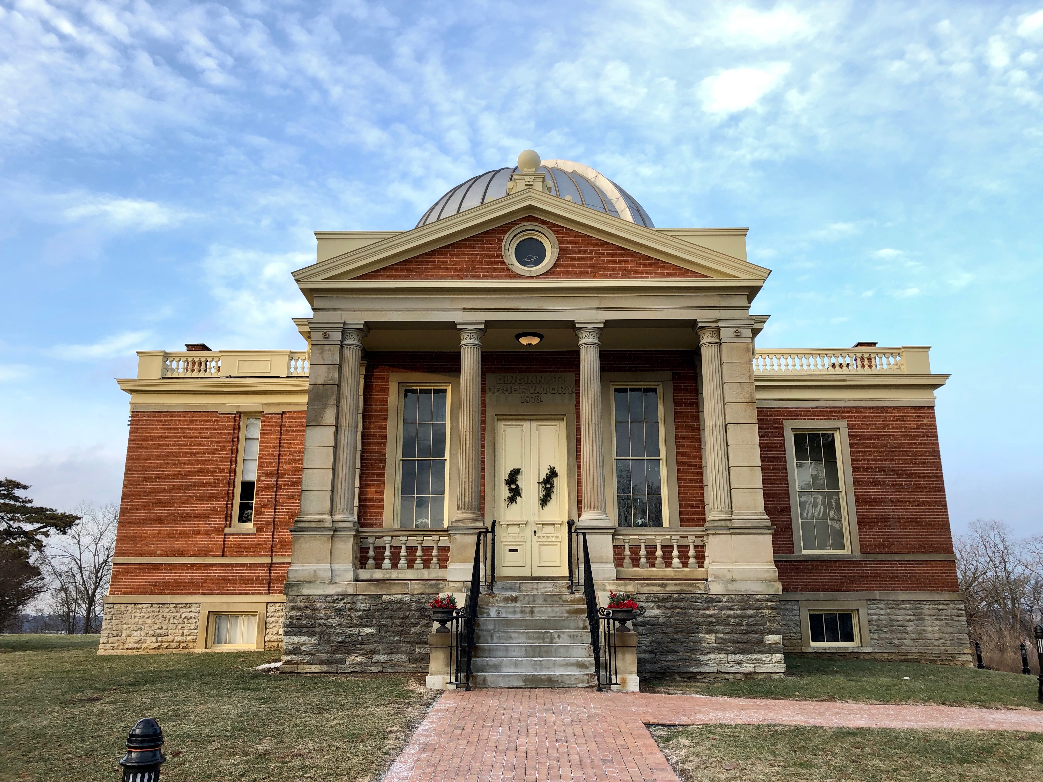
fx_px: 844
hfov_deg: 63.4
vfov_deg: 49.7
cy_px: 391
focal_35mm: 28
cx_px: 522
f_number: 1.8
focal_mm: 3.99
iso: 20
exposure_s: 1/249
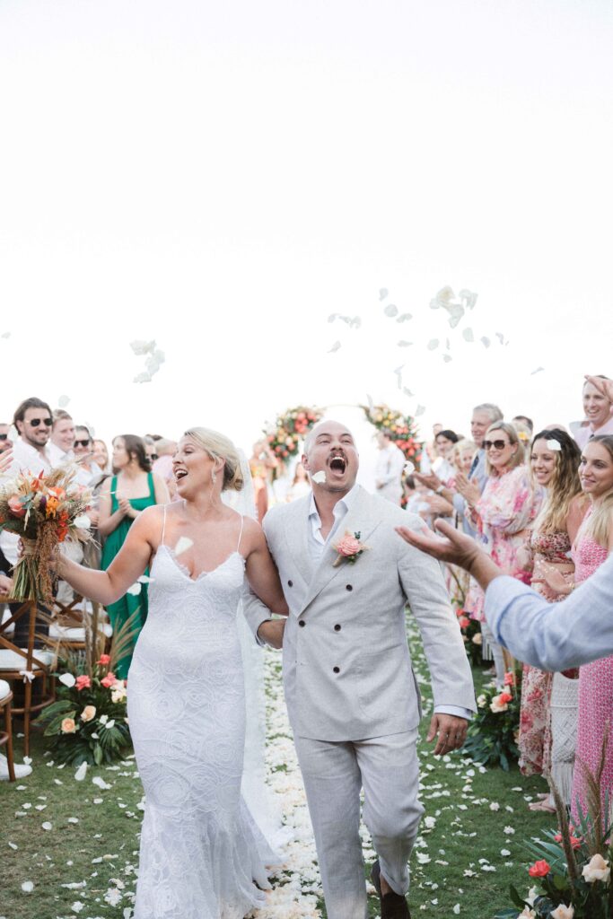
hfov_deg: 30.8
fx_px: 1113
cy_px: 460
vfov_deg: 44.9
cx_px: 306
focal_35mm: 44
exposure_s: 1/500
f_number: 2.8
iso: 200
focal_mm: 43.6
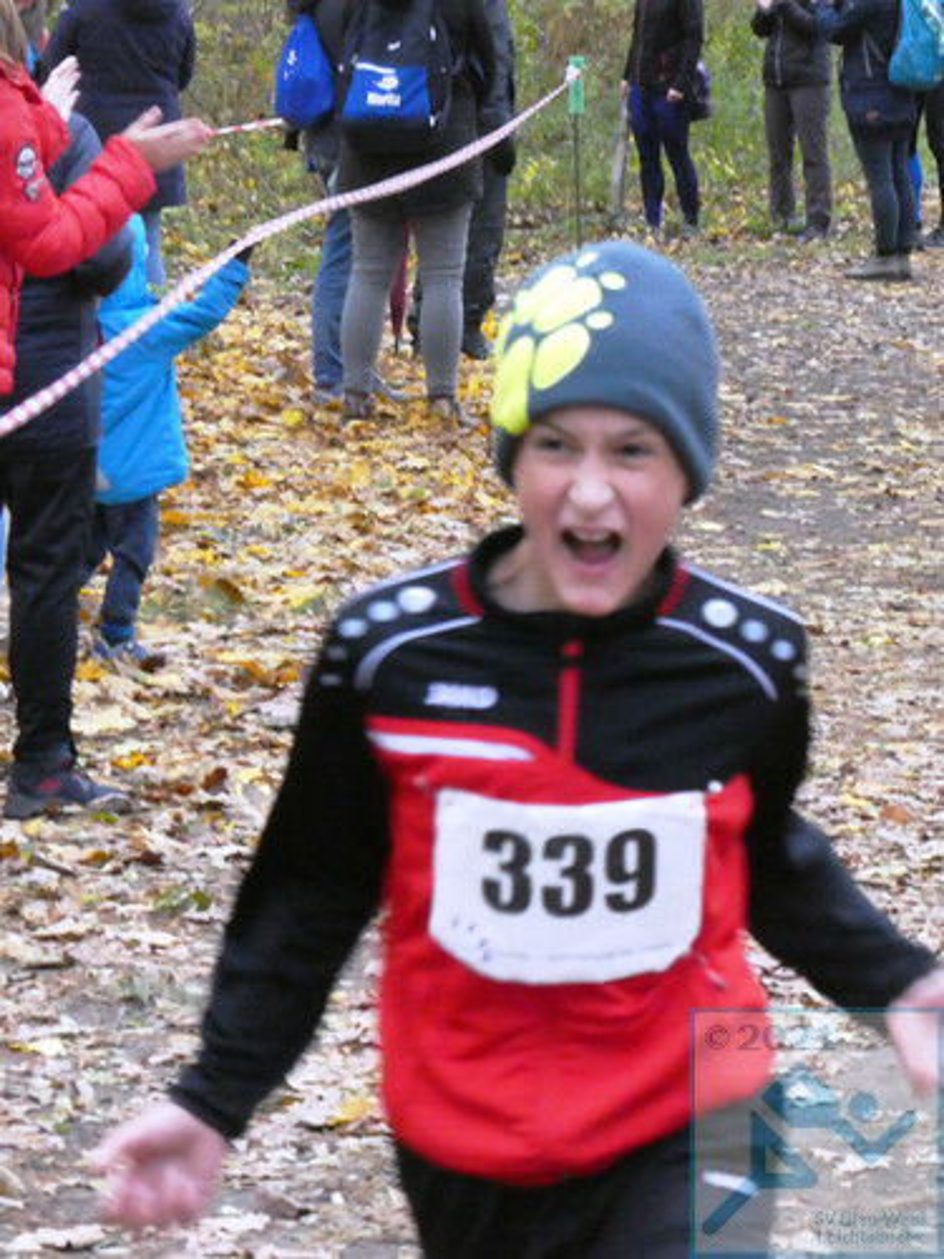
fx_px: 7272
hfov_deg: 7.4
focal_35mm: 200
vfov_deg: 9.9
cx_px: 472
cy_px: 630
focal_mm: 35.8
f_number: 5.6
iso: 1600
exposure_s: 1/80
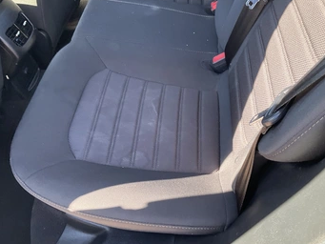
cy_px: 132
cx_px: 159
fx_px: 319
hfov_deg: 53.9
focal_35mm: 34
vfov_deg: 41.8
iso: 64
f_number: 1.8
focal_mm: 3
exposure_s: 1/82
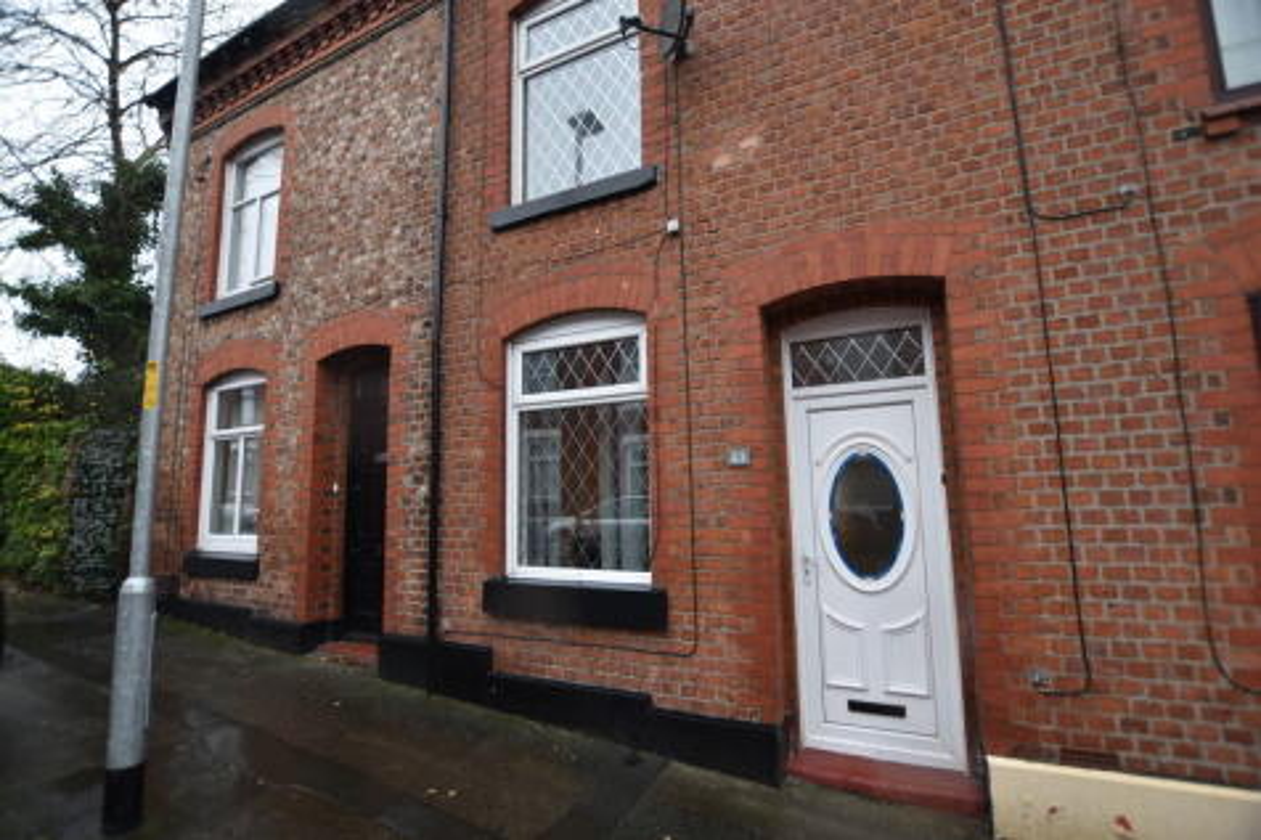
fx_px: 525
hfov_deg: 100.4
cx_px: 630
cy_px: 420
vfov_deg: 77.3
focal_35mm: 15
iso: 100
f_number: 3.5
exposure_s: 1/25
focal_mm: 10
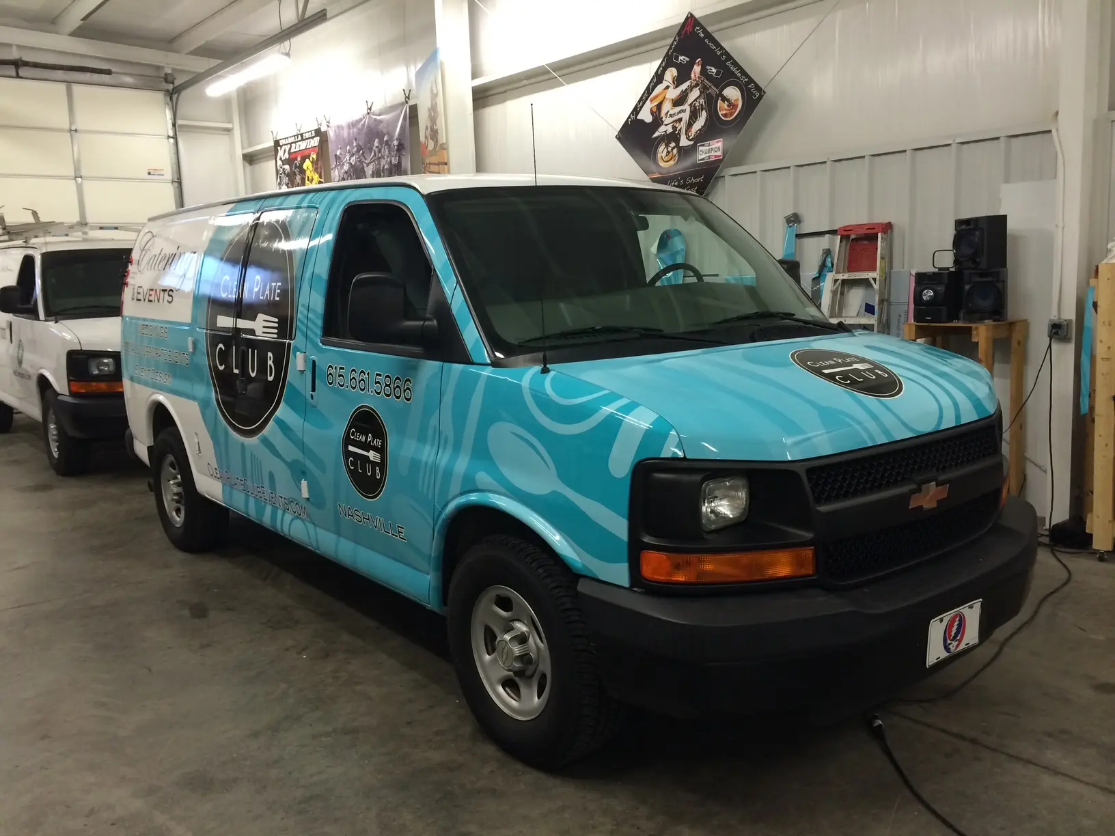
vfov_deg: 46.8
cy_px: 418
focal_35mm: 30
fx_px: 966
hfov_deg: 60.0
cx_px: 558
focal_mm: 4.12
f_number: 2.2
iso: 125
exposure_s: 1/30
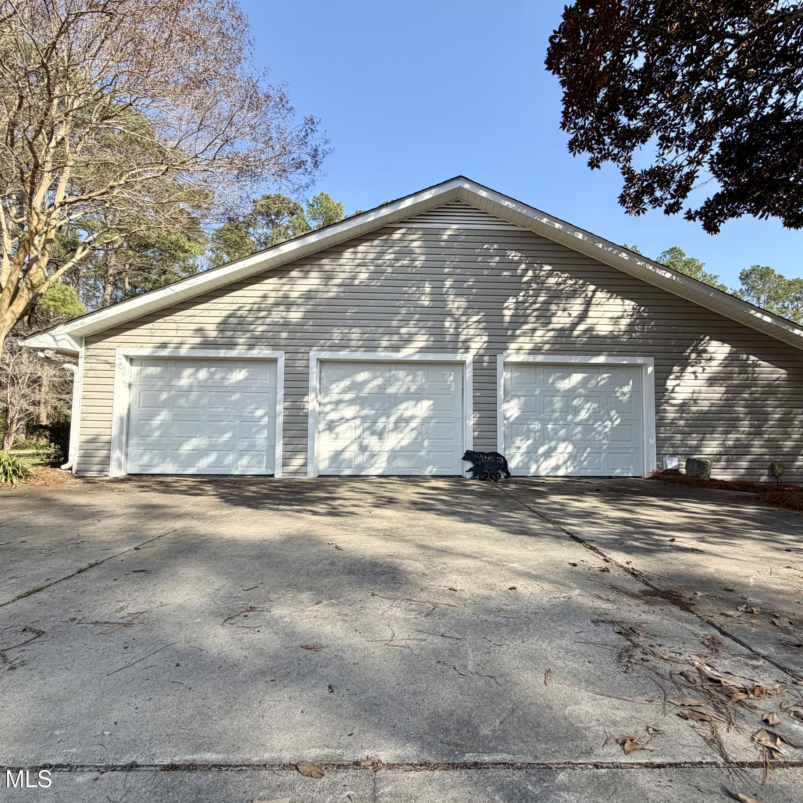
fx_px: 446
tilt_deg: +3.8
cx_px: 427
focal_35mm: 17
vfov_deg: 84.0
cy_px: 403
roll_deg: -0.5
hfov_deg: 83.9
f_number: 2.2
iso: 40
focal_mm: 2.22
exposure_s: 1/672
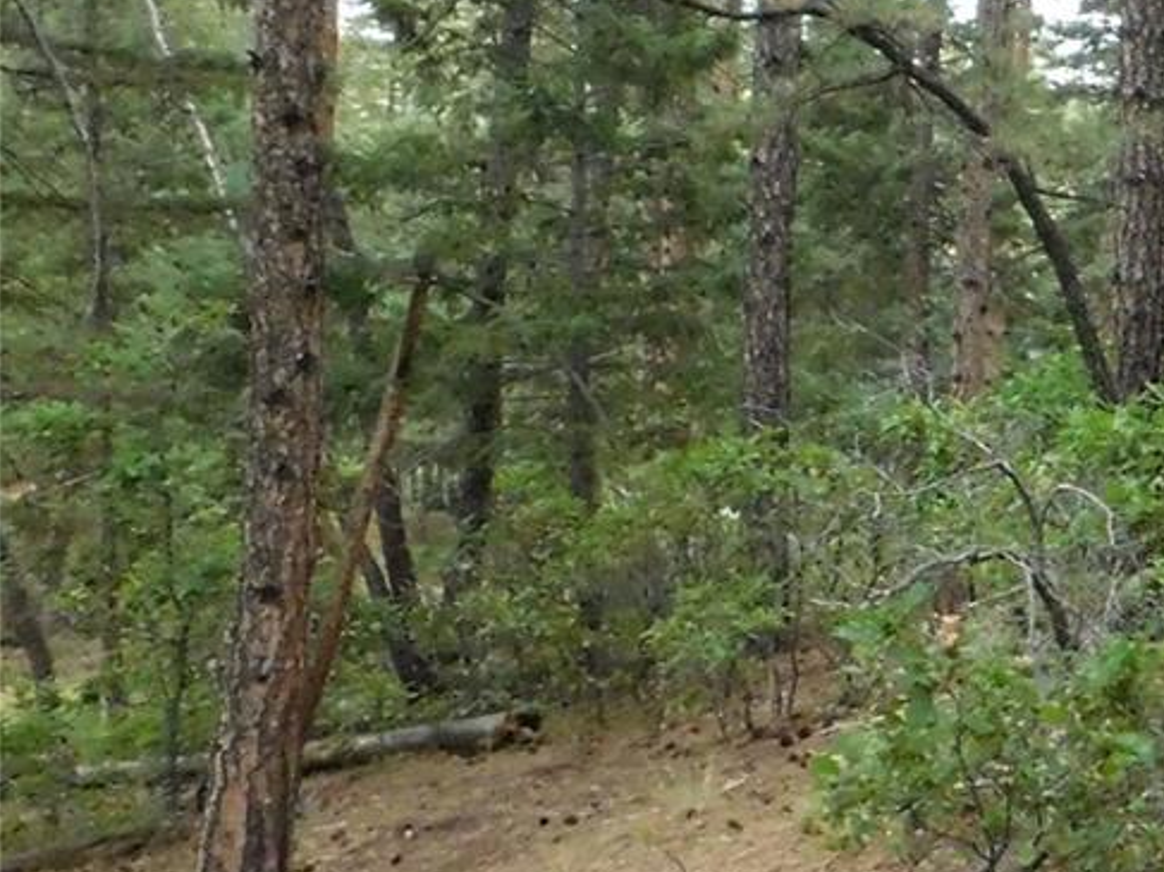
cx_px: 1719
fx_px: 2286
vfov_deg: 21.4
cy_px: 191
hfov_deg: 23.3
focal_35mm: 68
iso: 800
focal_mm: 4
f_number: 3
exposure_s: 1/1500
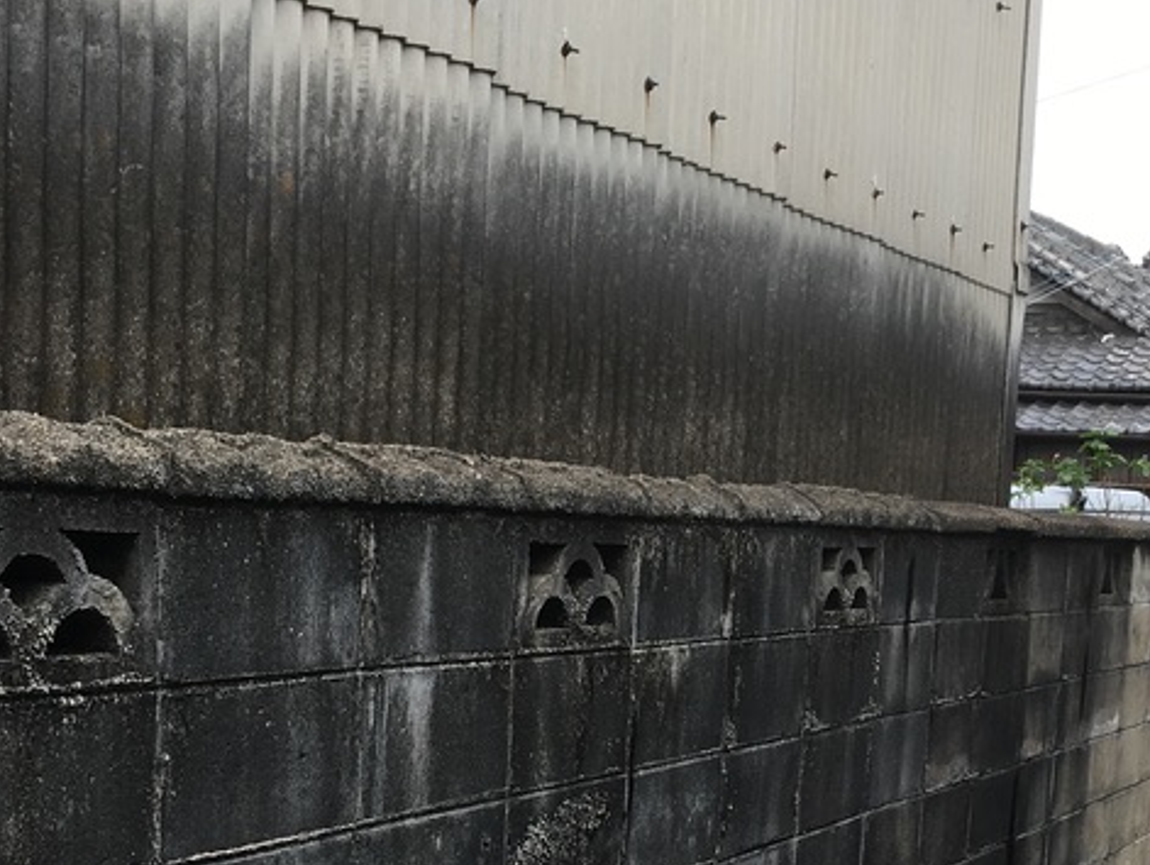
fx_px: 2095
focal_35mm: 63
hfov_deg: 30.7
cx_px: 645
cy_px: 779
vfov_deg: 22.7
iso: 25
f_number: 2.2
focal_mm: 4.15
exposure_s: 1/293
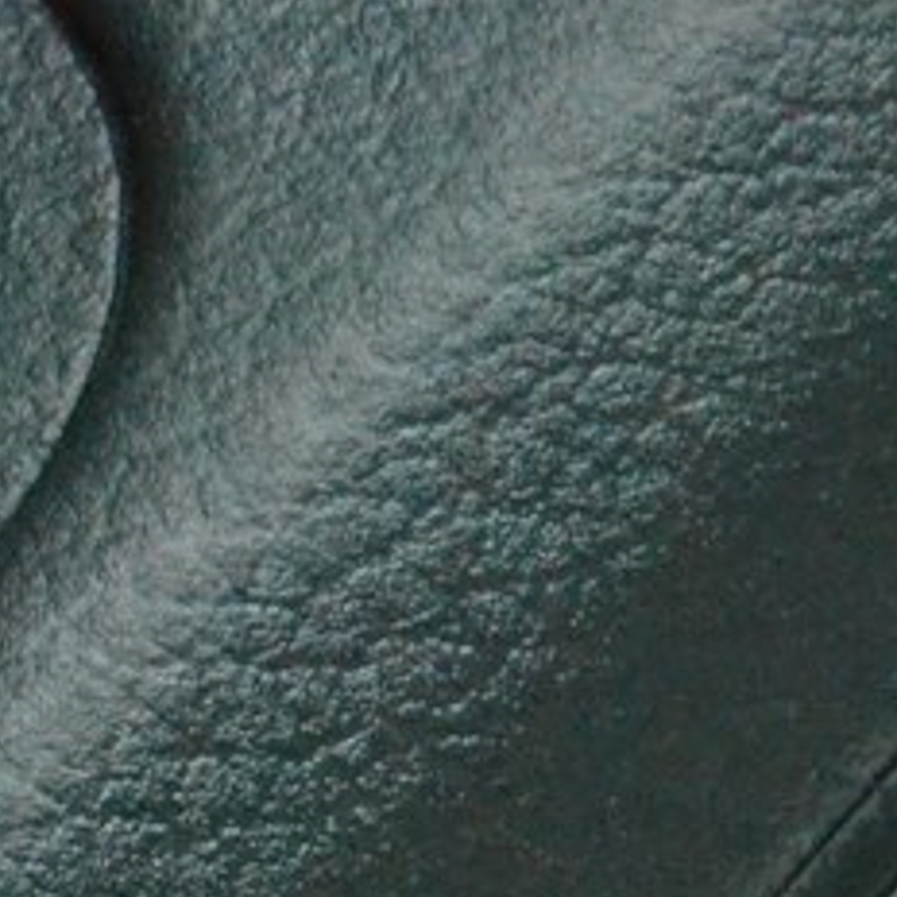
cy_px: 1309
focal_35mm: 310
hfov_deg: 5.5
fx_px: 9085
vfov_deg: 5.6
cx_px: -1013
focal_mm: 55
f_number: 9
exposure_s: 1/125
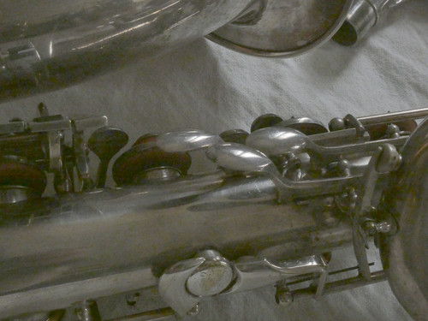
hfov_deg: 24.1
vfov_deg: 18.2
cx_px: 214
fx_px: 1002
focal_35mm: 81
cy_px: 160
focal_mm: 14.5
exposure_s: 1/160
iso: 400
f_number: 8
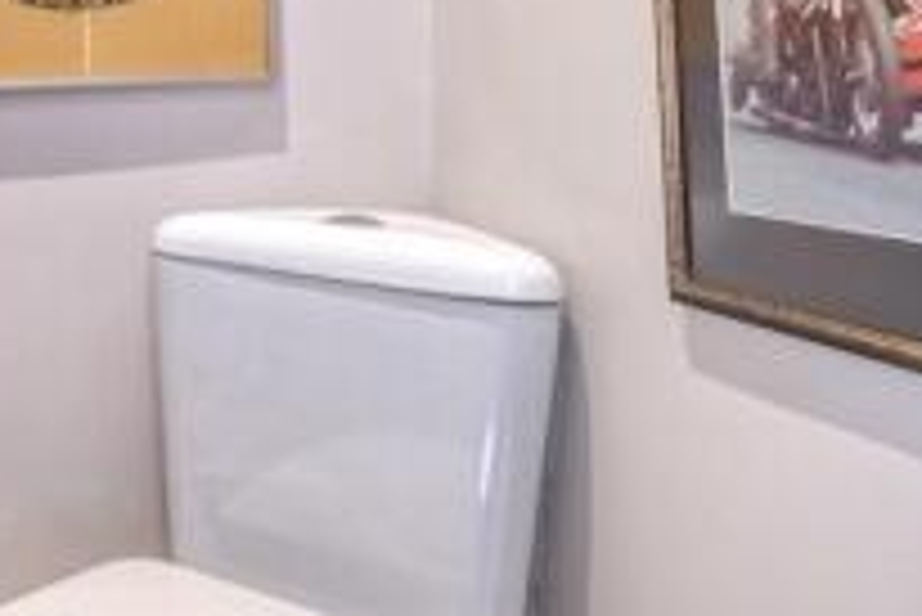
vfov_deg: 26.7
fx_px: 1230
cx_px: -20
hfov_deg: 36.5
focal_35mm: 48
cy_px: 16
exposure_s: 1/8
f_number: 8
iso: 250
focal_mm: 10
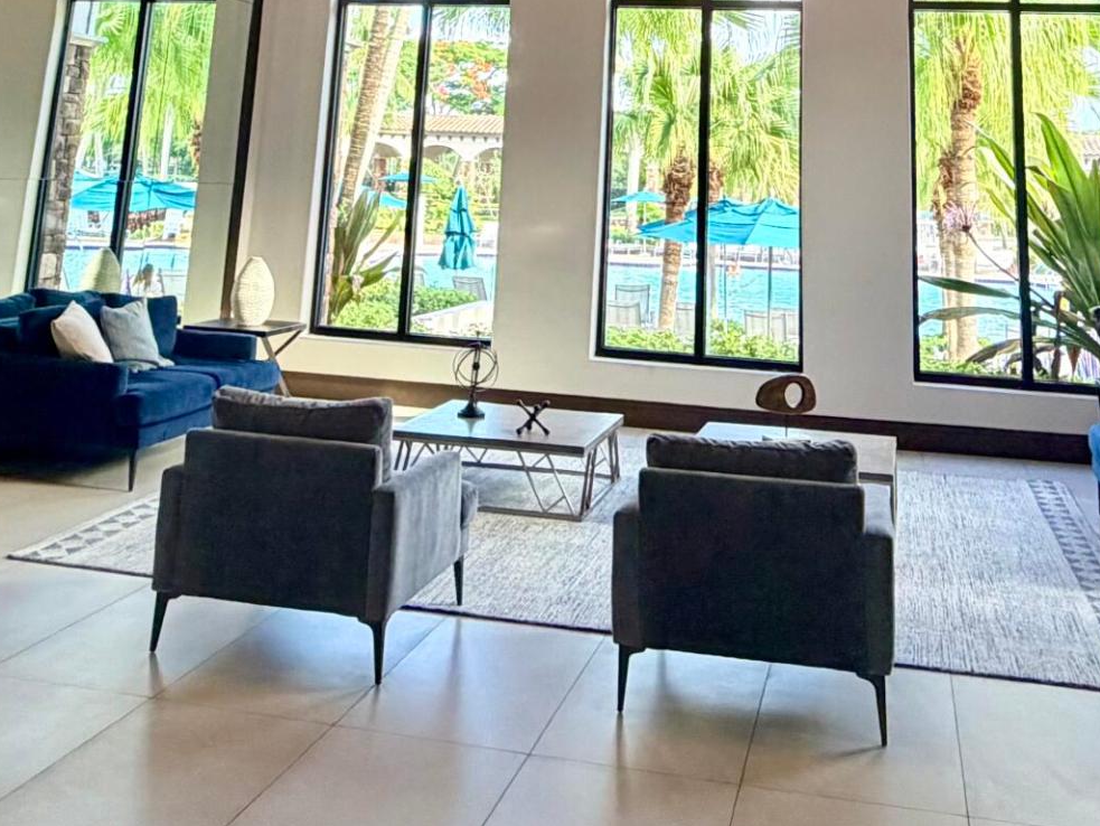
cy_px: -121
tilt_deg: +14.0
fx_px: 1303
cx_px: 593
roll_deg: -2.3
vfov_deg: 30.7
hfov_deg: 45.7
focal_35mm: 41
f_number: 2.2
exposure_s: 1/60
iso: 200
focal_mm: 2.22
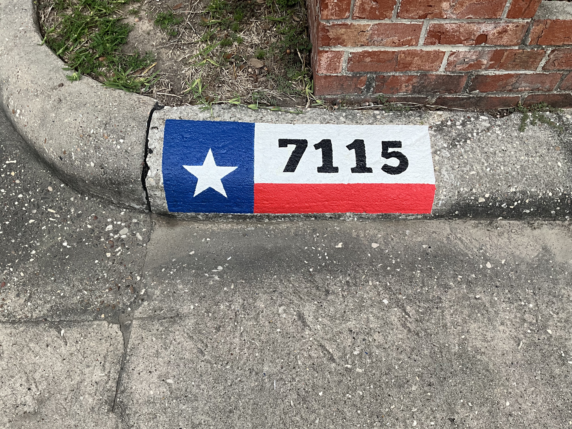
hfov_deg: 61.7
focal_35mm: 29
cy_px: 214
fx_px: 479
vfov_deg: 48.2
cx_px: 286
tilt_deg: -58.3
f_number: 1.8
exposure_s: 1/627
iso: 25
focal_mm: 3
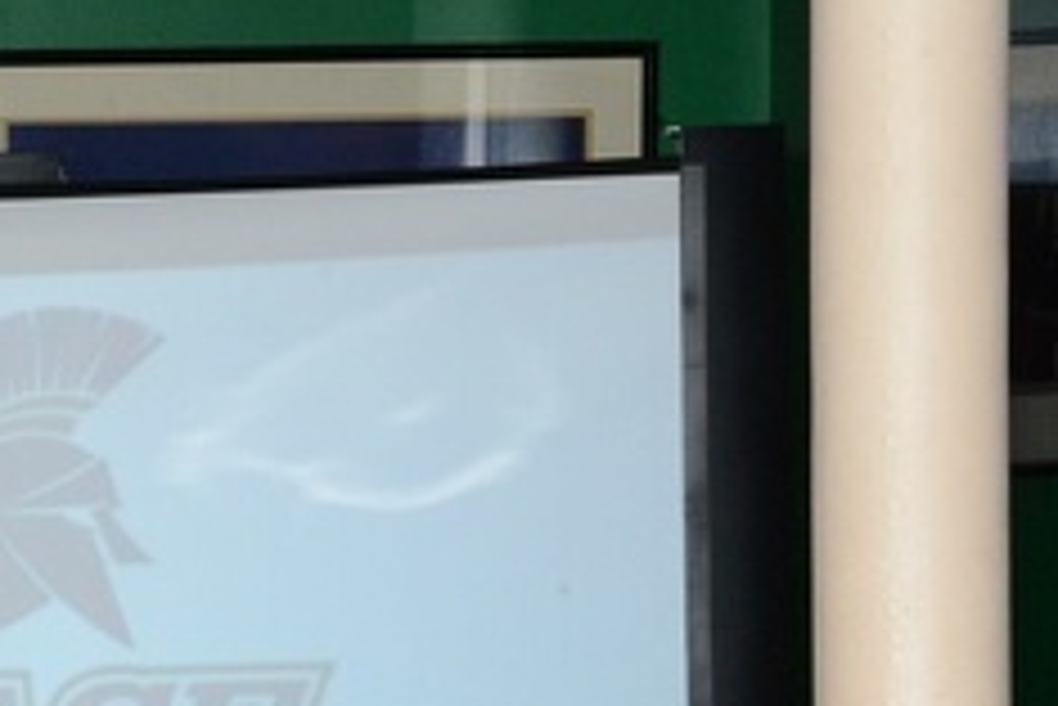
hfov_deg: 8.5
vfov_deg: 5.8
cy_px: 558
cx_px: -644
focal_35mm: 236
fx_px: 6940
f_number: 16
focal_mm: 70
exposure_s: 1/250
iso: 4000
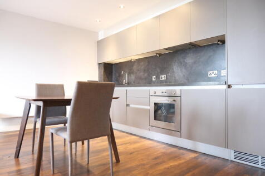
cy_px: 88
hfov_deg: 73.8
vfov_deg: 53.1
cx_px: 132
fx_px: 177
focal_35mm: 24
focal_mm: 16
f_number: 2.8
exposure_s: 1/20
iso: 2000
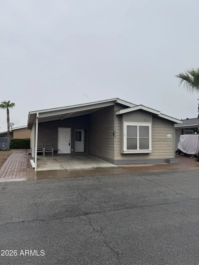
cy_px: 132
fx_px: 184
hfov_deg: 56.8
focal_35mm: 24
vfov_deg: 71.6
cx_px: 100
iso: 80
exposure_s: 1/1869
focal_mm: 6.76
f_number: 1.78
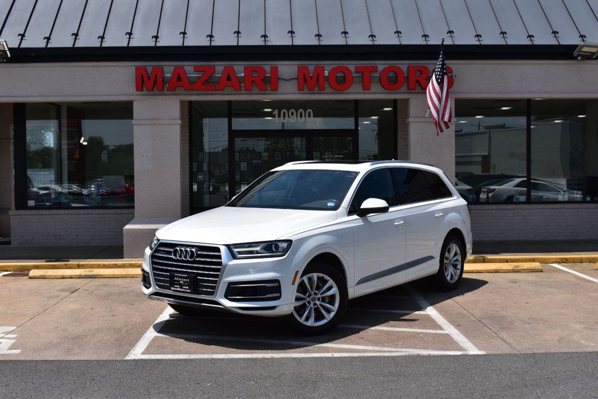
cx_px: 299
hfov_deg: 45.0
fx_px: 722
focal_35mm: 44
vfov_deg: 30.8
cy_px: 200
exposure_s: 1/640
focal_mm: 29
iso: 200
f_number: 11
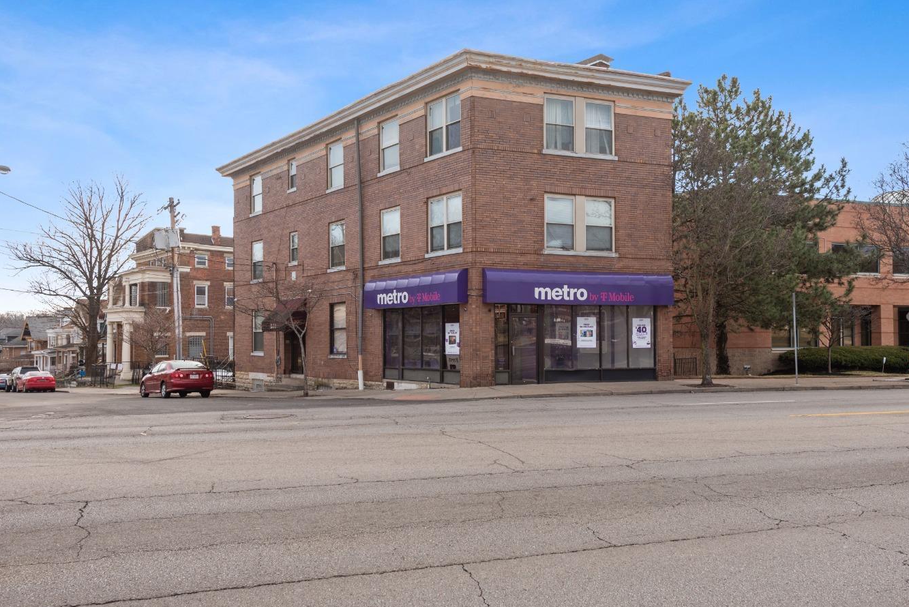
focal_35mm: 27
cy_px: 286
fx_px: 682
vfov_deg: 47.9
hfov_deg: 67.3
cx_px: 488
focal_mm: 24
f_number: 8
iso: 100
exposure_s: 1/400
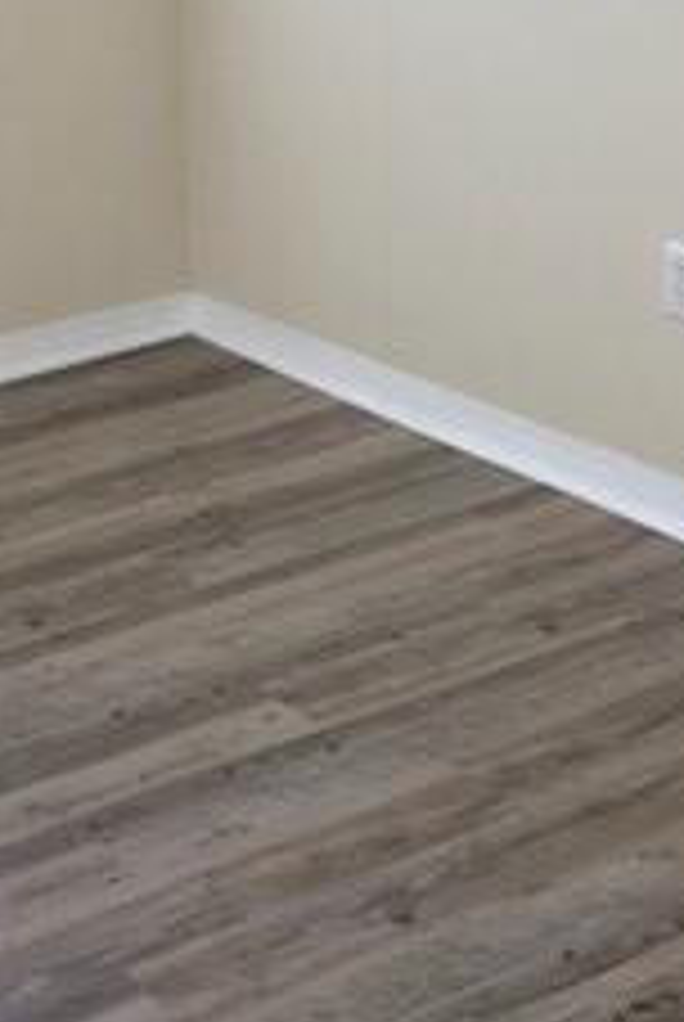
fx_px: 2330
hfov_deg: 16.4
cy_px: 302
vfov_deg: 24.5
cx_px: 32
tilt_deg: -13.7
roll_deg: +3.9
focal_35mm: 82
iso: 20
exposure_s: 1/60
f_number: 1.8
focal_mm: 3.99
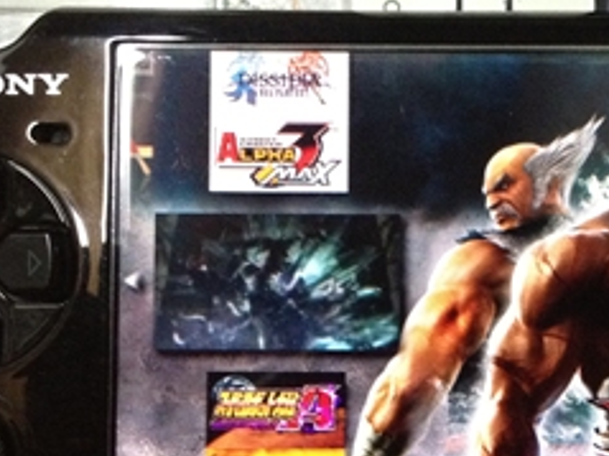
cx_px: 482
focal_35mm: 88
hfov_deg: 22.0
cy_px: 288
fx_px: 1547
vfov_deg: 16.7
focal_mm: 4.28
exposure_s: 1/15
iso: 400
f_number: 2.4
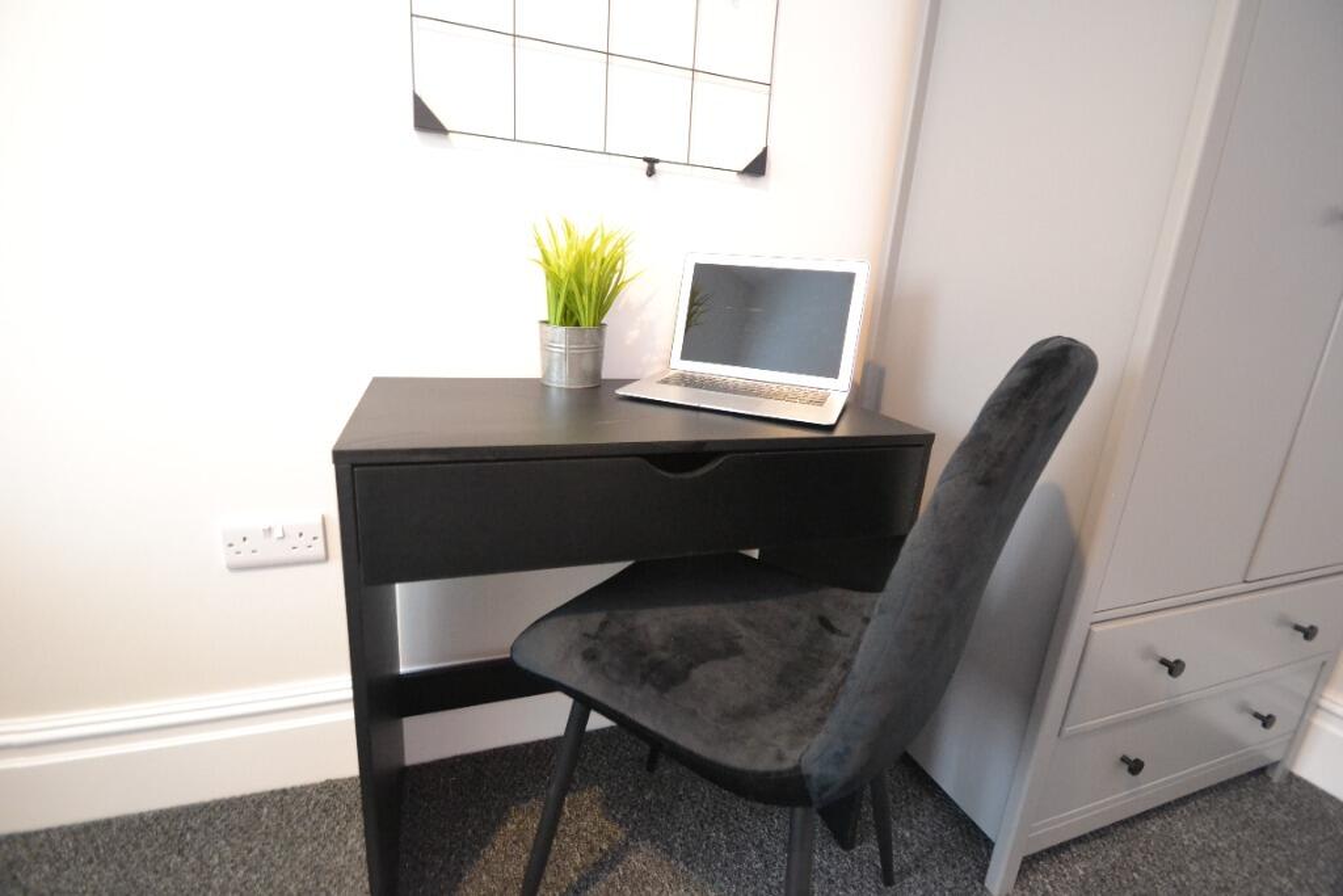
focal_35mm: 15
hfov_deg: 100.4
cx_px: 672
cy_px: 448
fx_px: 560
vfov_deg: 77.3
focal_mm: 10
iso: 3200
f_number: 3.5
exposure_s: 1/40
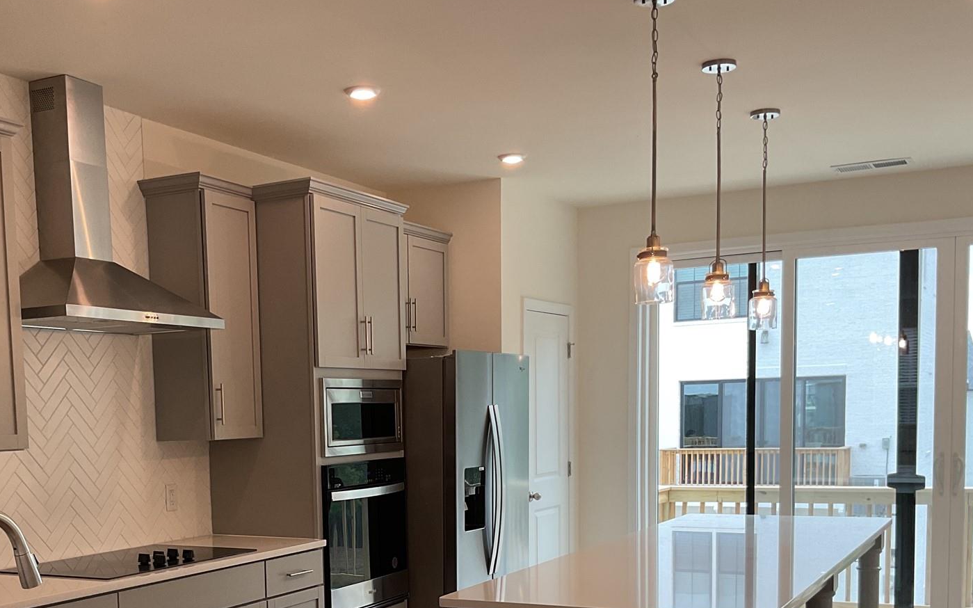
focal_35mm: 45
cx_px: 353
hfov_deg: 43.9
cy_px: 524
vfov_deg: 27.7
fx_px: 1193
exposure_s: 1/120
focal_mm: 3
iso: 40
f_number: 1.8
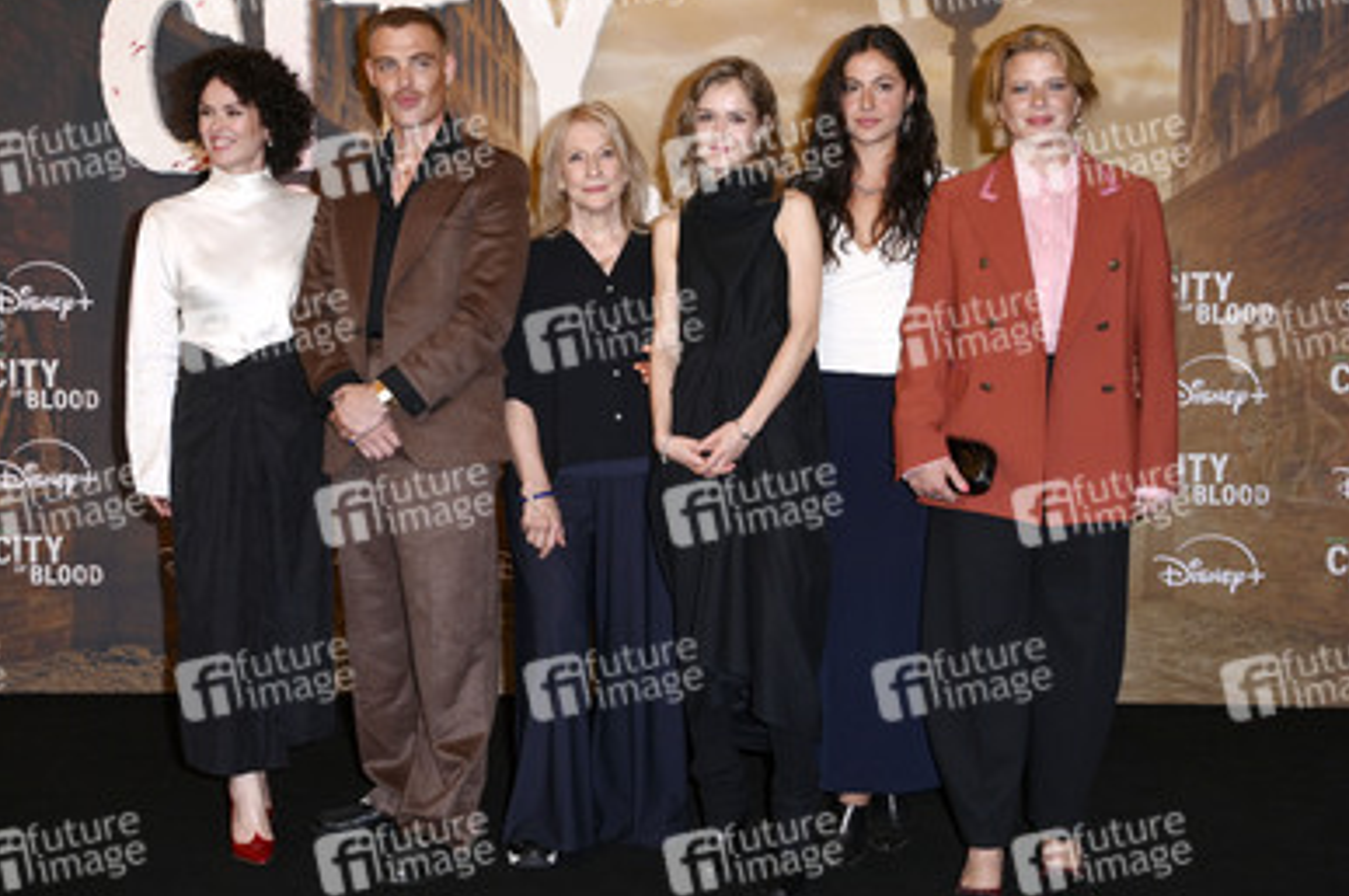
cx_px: 661
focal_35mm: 56
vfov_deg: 24.1
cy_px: 418
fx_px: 2096
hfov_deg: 35.7
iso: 800
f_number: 5.6
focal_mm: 48
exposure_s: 1/320
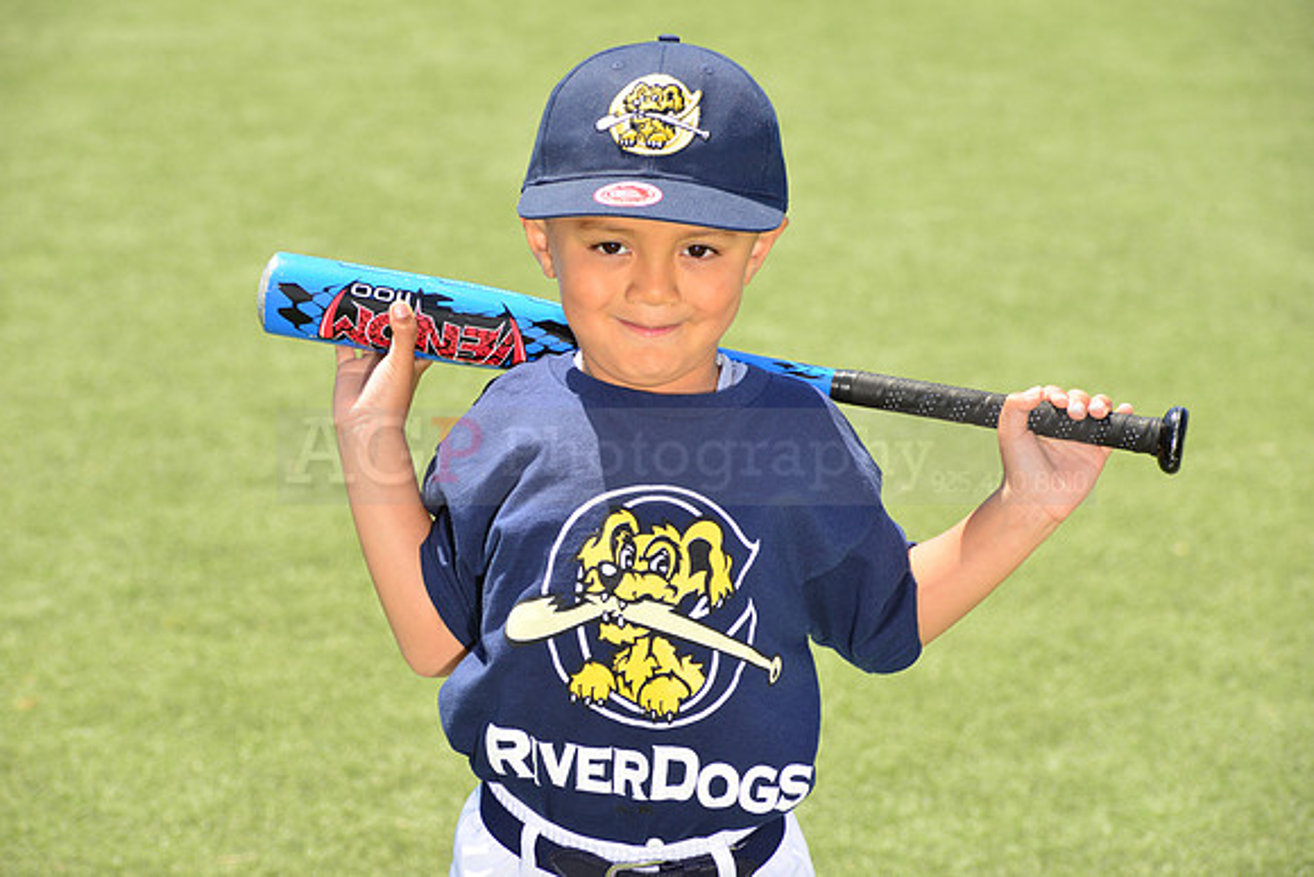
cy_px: 438
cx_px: 657
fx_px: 5841
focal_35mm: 160
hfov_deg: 12.8
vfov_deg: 8.6
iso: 250
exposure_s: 1/250
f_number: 11
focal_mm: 160
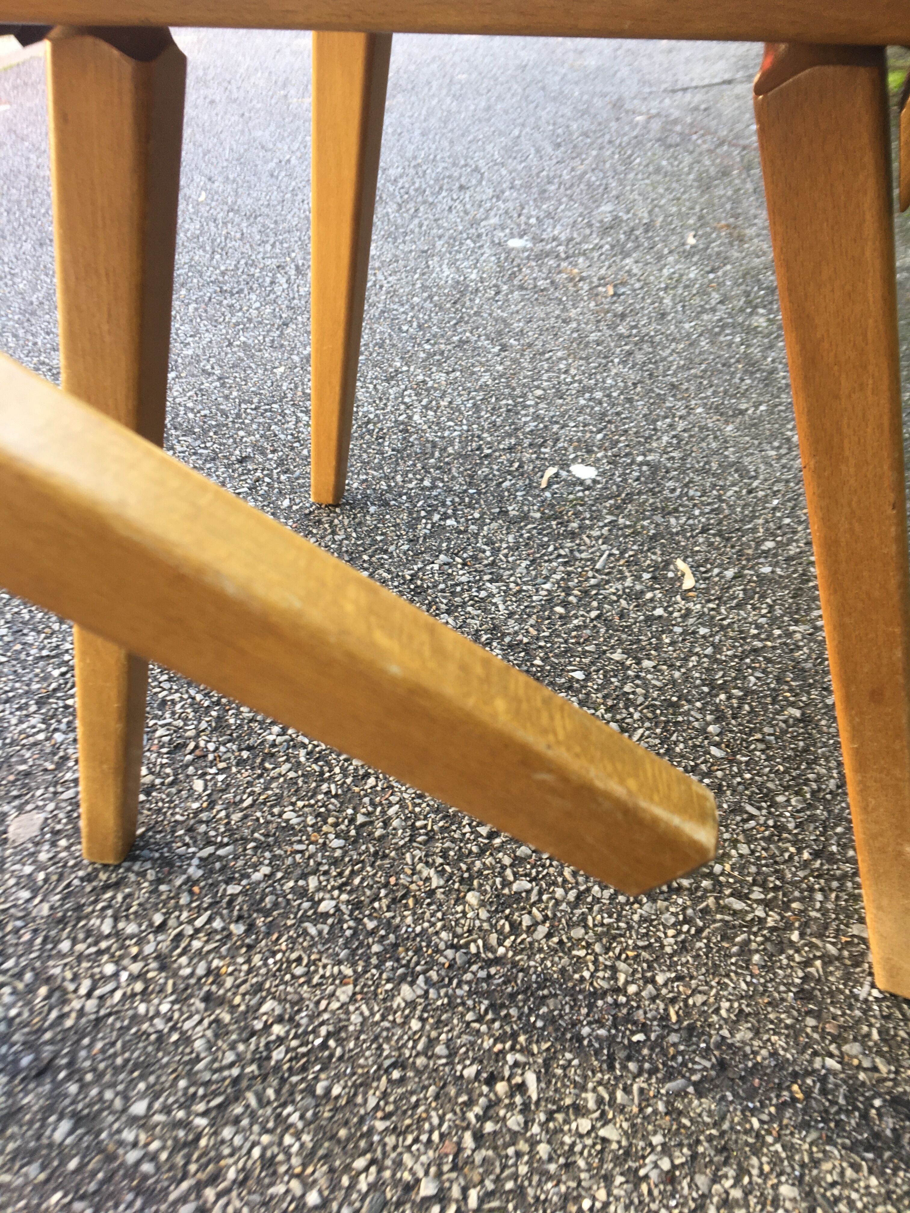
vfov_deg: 61.7
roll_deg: +4.7
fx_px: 1016
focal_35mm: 29
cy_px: 606
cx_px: 455
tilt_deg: -37.9
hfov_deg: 48.2
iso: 25
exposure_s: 1/50
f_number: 2.2
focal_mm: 4.15
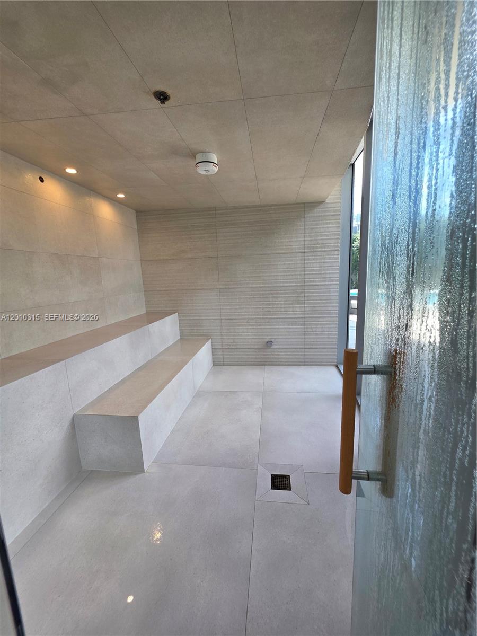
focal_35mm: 13
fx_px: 239
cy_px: 318
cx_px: 238
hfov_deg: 89.9
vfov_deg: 106.2
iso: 64
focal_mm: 2.2
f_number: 1.9
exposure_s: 1/120
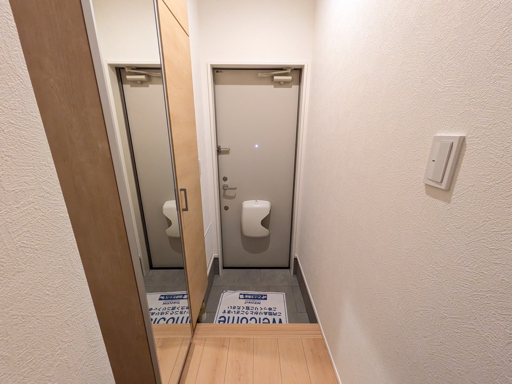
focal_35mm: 14
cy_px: 192
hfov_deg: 102.1
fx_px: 207
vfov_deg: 85.7
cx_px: 256
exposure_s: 1/60
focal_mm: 1.83
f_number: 2.2
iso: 722
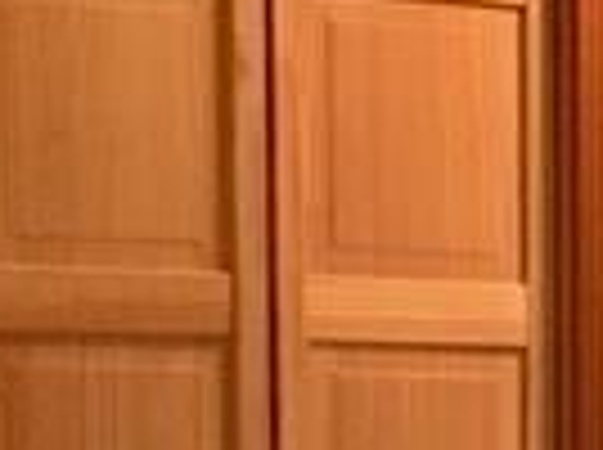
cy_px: 814
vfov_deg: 6.5
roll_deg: -0.6
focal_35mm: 222
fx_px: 3860
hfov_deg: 8.4
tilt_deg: -6.4
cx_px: 1238
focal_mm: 4.15
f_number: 2.2
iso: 125
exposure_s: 1/30
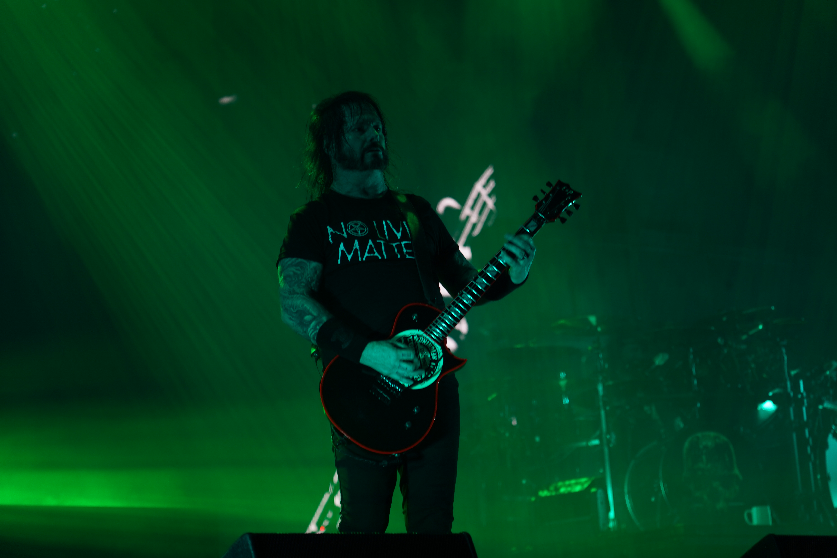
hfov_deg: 19.5
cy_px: 279
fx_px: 2441
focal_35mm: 105
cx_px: 418
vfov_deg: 13.0
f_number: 4
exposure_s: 1/125
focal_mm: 105
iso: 250
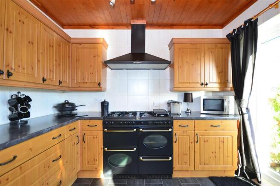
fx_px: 116
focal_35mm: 15
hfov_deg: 100.5
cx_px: 140
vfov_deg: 77.0
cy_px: 93
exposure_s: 1/20
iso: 200
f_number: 5
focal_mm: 10
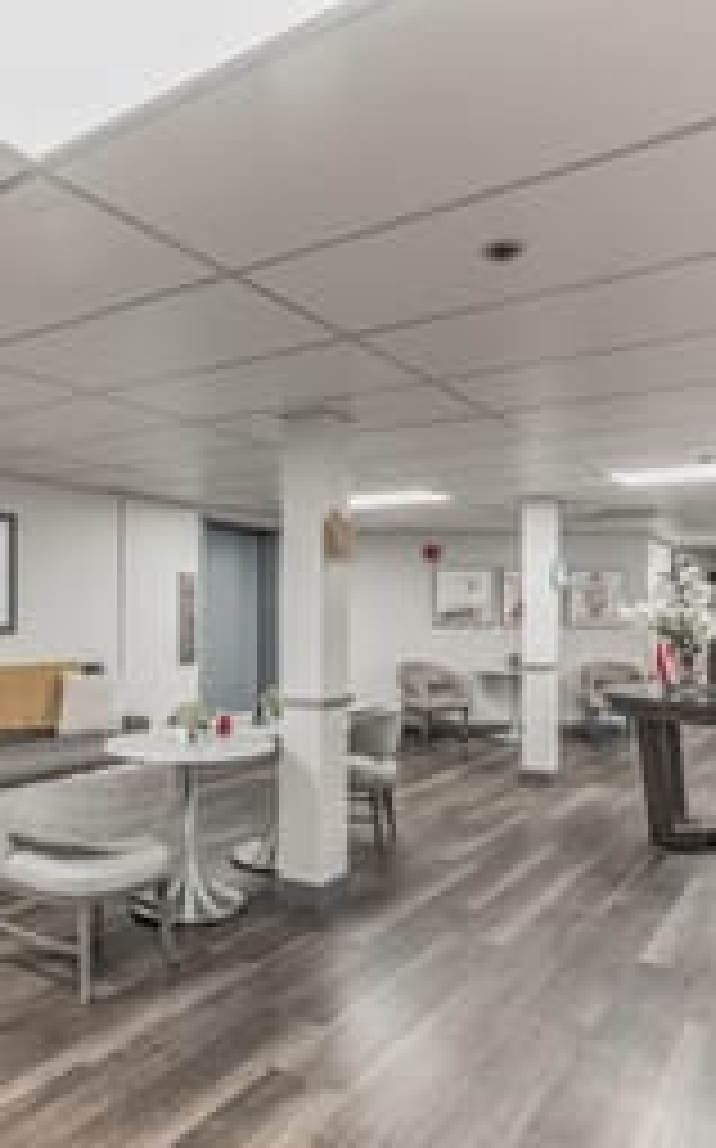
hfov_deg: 49.0
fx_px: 781
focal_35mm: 25
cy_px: 594
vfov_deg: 72.6
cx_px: 288
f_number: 8
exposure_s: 1/8
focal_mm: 15.6
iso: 200
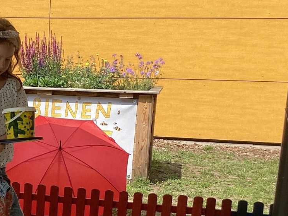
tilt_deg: -14.5
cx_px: -21
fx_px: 666
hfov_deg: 23.1
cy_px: 189
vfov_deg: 18.2
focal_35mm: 80
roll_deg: -2.1
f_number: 2.4
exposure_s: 1/916
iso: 25
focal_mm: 3.3
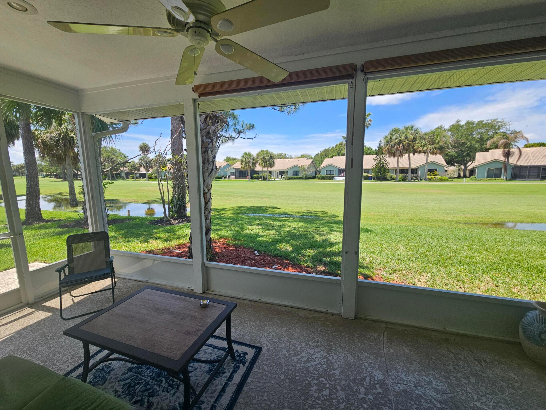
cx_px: 273
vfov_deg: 89.9
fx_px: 205
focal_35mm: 13
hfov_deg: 106.2
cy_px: 205
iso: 50
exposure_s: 1/539
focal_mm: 2.2
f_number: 2.2
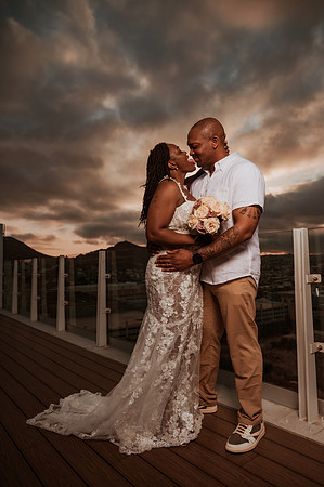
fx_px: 325
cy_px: 244
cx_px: 162
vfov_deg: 73.8
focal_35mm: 24
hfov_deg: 53.0
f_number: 4
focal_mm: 24
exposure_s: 1/1600
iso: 160
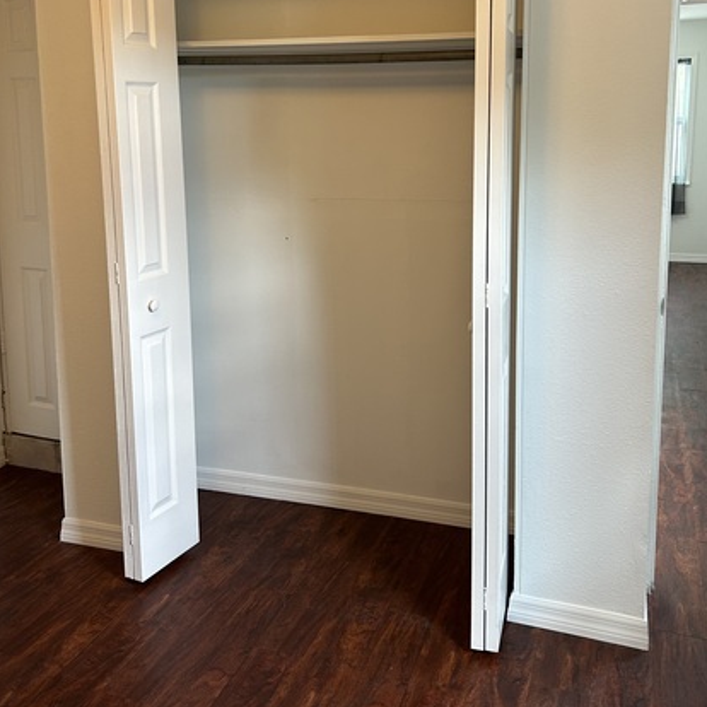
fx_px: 855
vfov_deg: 44.3
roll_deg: +2.1
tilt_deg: -7.9
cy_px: 242
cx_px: 328
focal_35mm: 37
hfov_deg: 44.9
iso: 100
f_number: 1.5
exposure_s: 1/60
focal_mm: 5.7
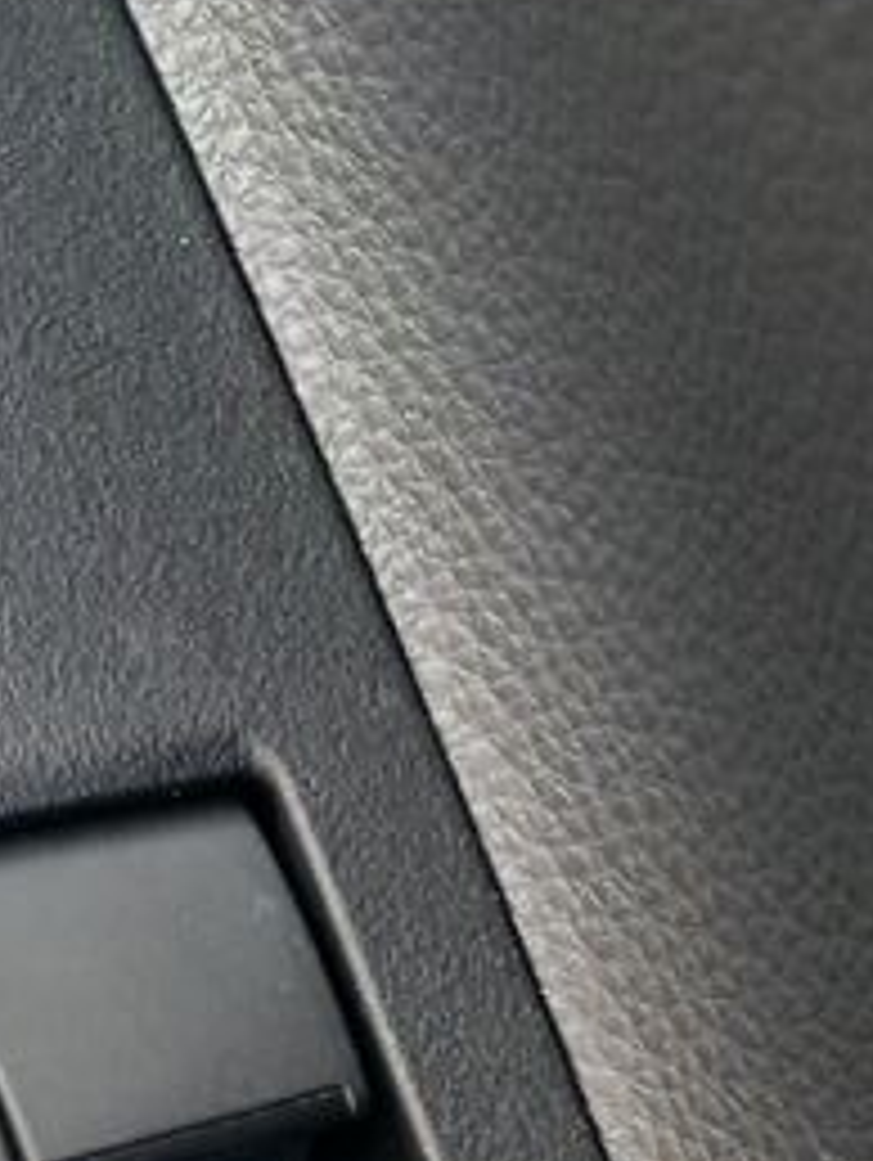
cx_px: 459
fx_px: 3458
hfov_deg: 14.4
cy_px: 1948
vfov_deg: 16.6
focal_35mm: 103
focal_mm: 3.98
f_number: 1.8
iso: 125
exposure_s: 1/60
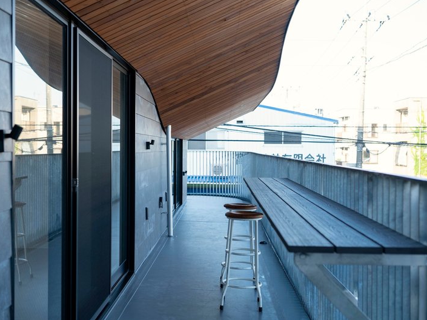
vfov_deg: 30.2
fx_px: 592
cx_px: 207
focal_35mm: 48
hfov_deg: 39.7
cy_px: 159
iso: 250
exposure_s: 1/250
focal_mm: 44
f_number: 4
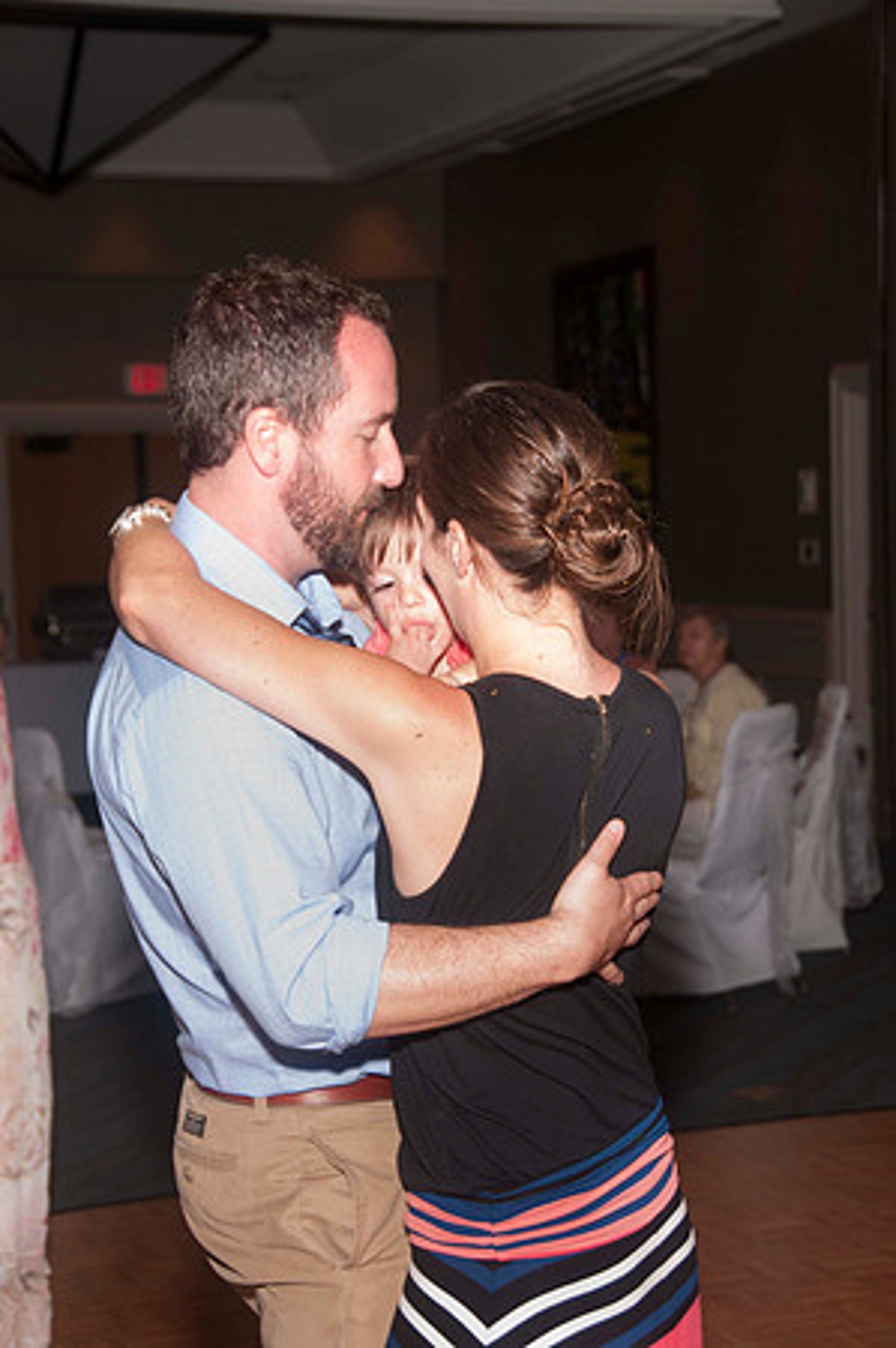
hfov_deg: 18.9
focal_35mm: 72
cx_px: 448
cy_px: 674
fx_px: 2694
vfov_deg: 28.1
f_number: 5.6
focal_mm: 48
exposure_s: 1/60
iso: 400
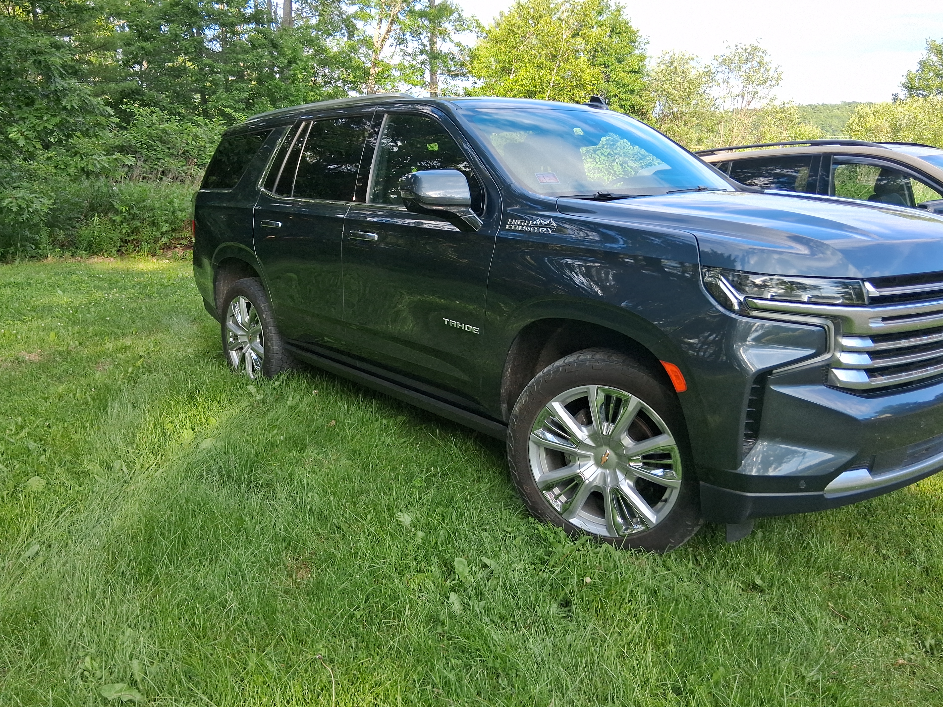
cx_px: 448
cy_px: 339
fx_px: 763
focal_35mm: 28
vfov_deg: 49.7
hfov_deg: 63.4
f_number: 1.8
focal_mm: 3.98
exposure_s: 1/126
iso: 25
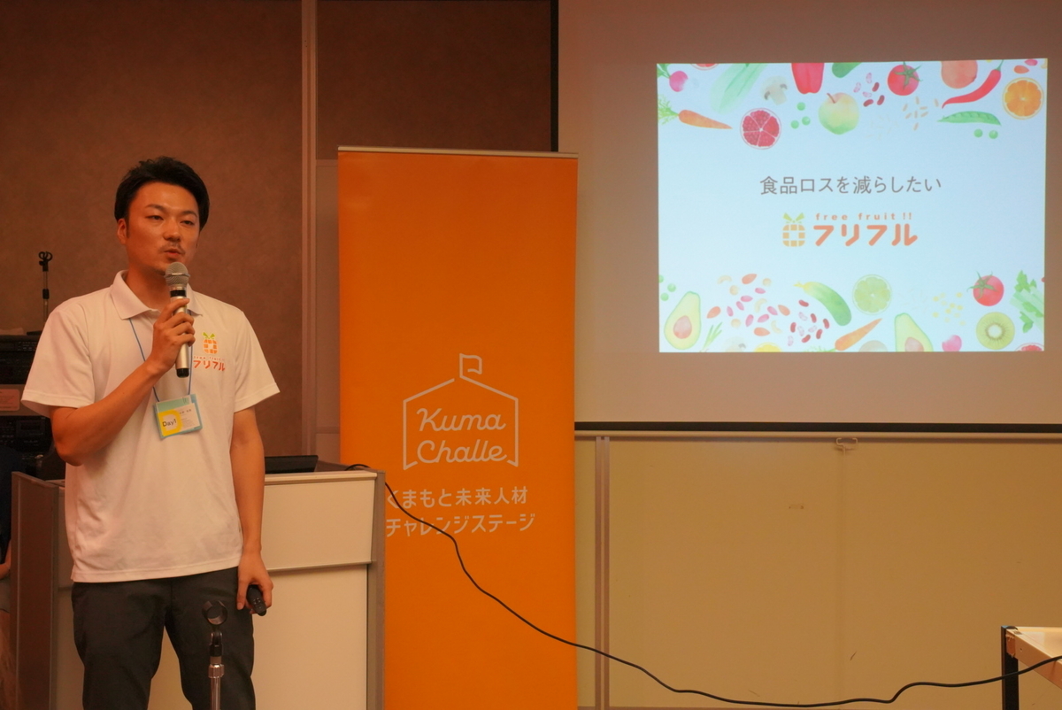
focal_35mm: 49
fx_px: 1446
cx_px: 531
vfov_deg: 27.6
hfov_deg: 40.3
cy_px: 355
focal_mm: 49
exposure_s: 1/60
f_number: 13
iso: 8000
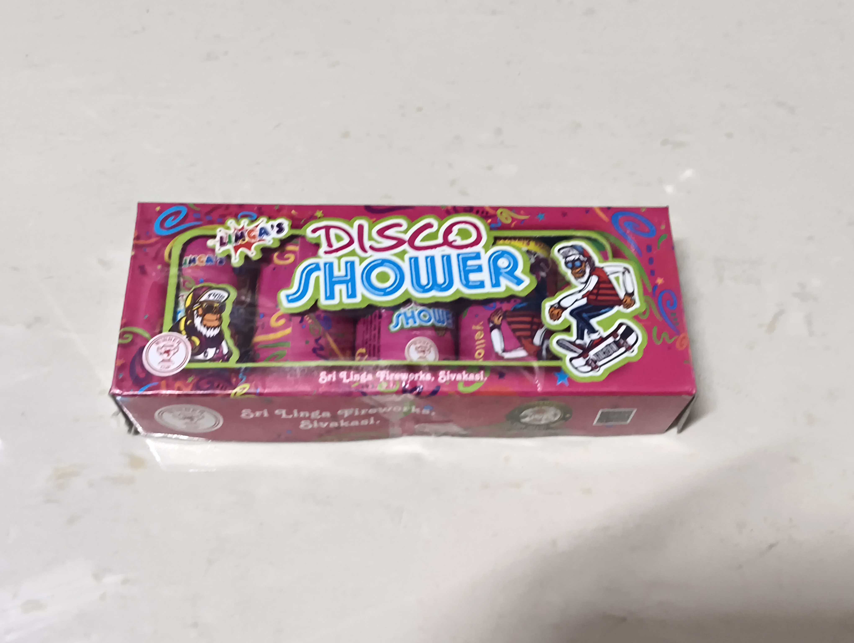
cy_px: 322
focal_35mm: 38
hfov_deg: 48.9
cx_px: 427
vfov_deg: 37.8
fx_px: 939
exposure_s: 1/20
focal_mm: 5.56
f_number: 1.87
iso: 2000
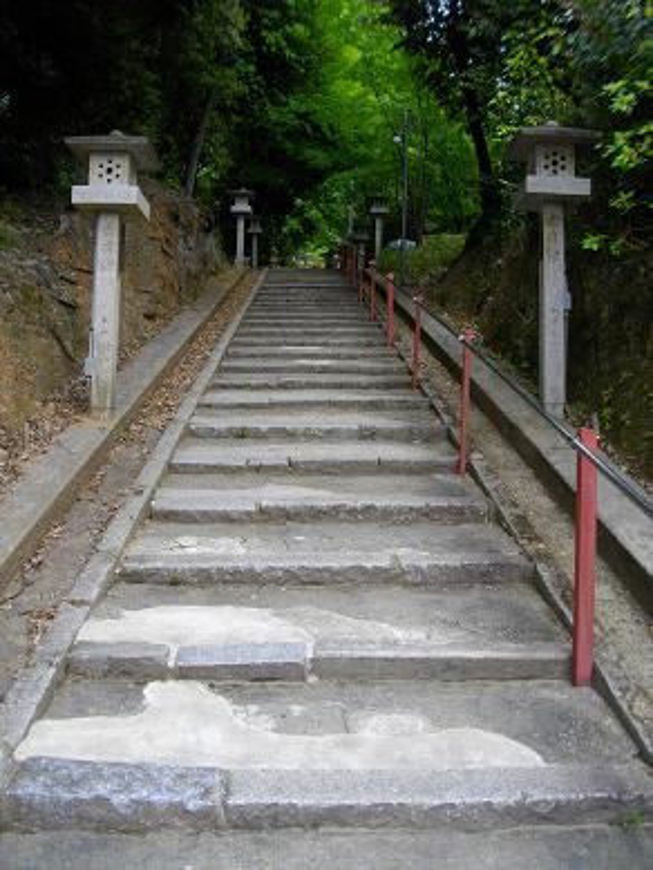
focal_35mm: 32
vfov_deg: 56.8
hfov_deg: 44.2
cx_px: 326
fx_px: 804
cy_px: 435
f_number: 2.9
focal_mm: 5.7
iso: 100
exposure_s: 1/250
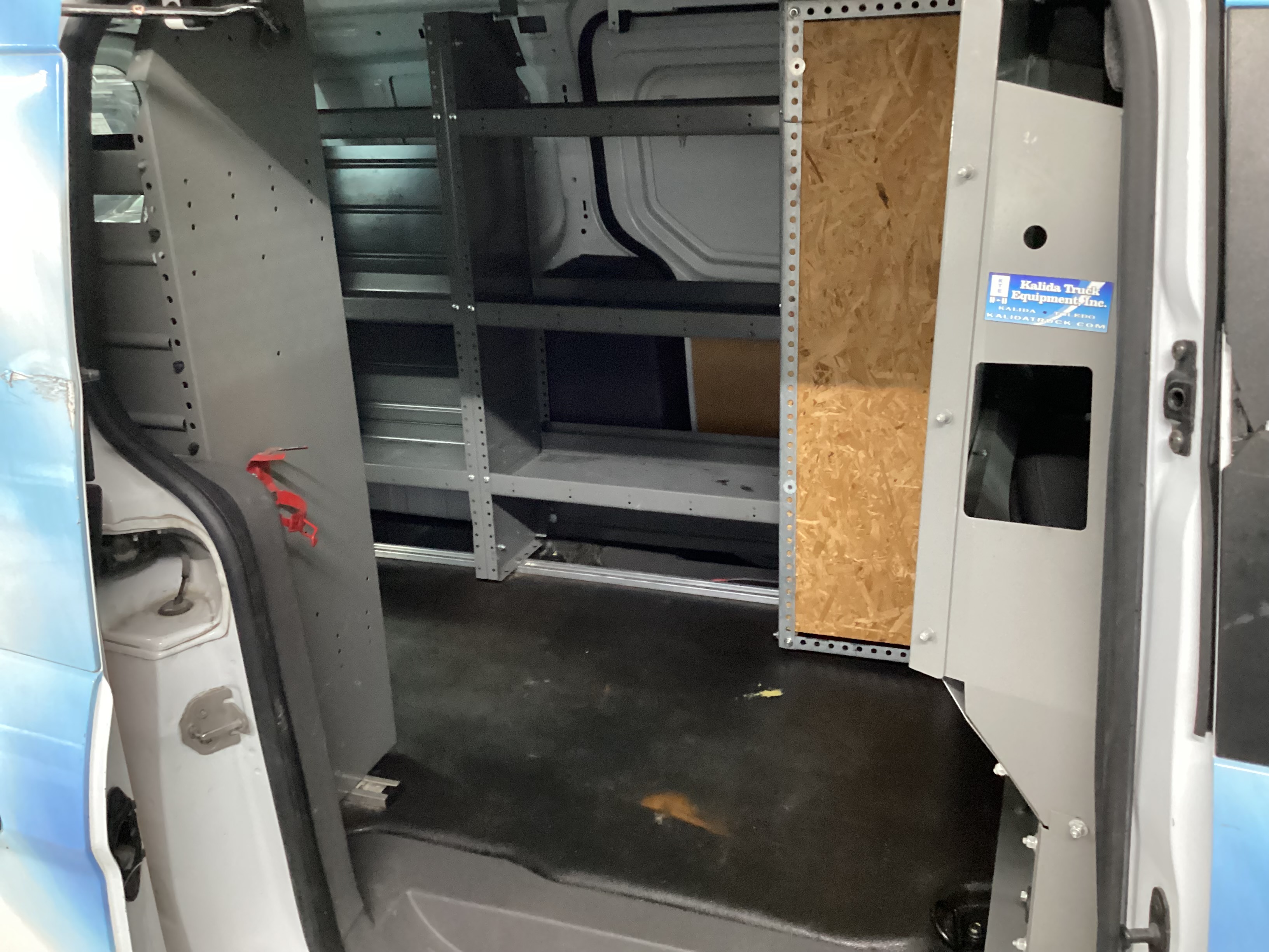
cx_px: 634
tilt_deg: -21.2
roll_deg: +2.9
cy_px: 476
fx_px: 1136
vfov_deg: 45.4
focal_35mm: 31
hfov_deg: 58.4
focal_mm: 3.3
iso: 640
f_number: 2.4
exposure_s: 1/25
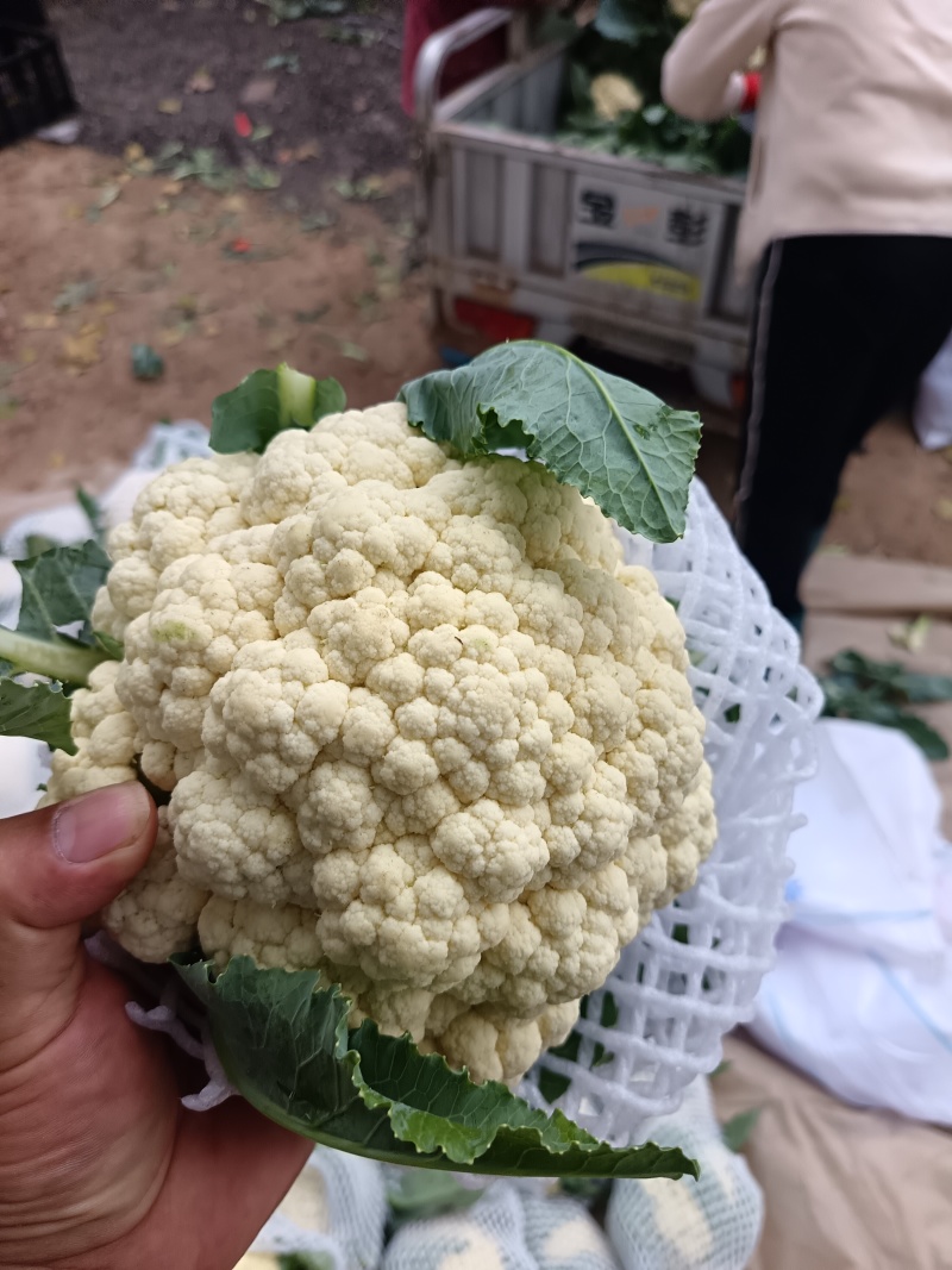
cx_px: 476
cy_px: 635
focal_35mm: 24
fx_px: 880
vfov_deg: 71.6
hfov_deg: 56.8
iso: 690
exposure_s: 1/100
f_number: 1.75
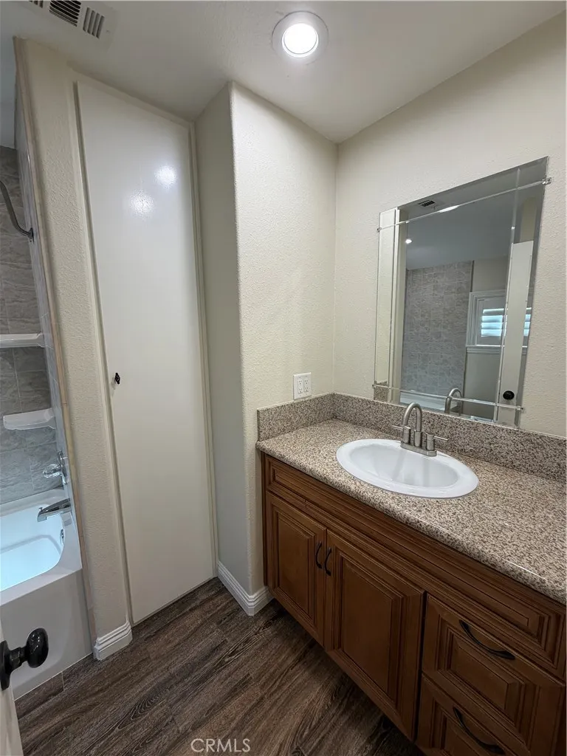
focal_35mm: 14
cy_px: 378
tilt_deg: -8.0
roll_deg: +0.6
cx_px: 284
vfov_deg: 102.1
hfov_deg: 85.7
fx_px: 306
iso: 125
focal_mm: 2.22
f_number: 2.2
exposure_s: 1/120
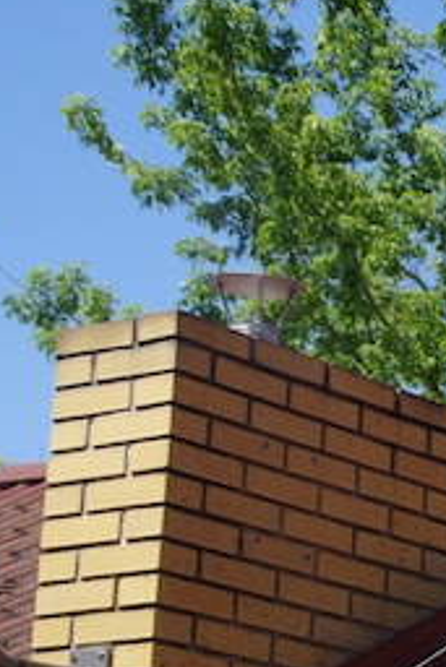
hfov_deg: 8.2
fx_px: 3043
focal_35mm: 164
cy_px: 468
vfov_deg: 12.5
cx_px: 681
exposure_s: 1/400
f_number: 5.6
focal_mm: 40
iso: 100
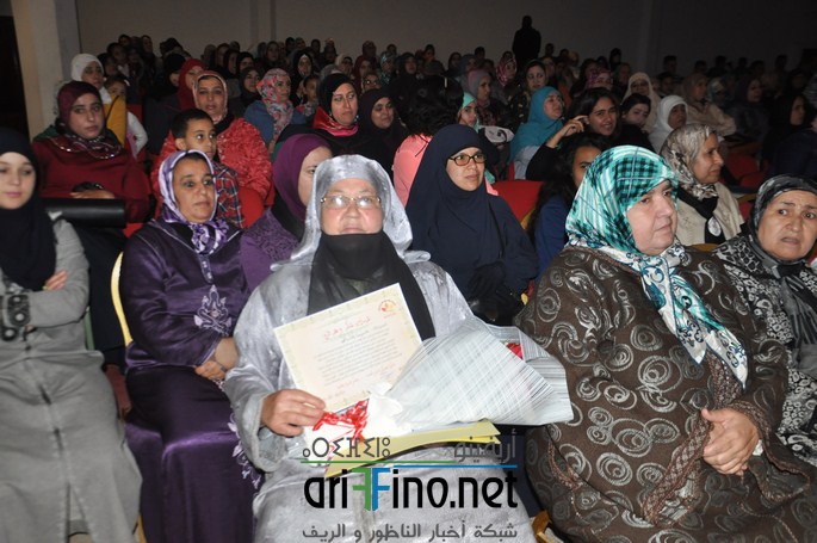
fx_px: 714
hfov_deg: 59.5
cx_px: 408
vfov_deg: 41.6
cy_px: 272
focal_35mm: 32
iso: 800
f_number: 3.8
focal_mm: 21
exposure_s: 1/60
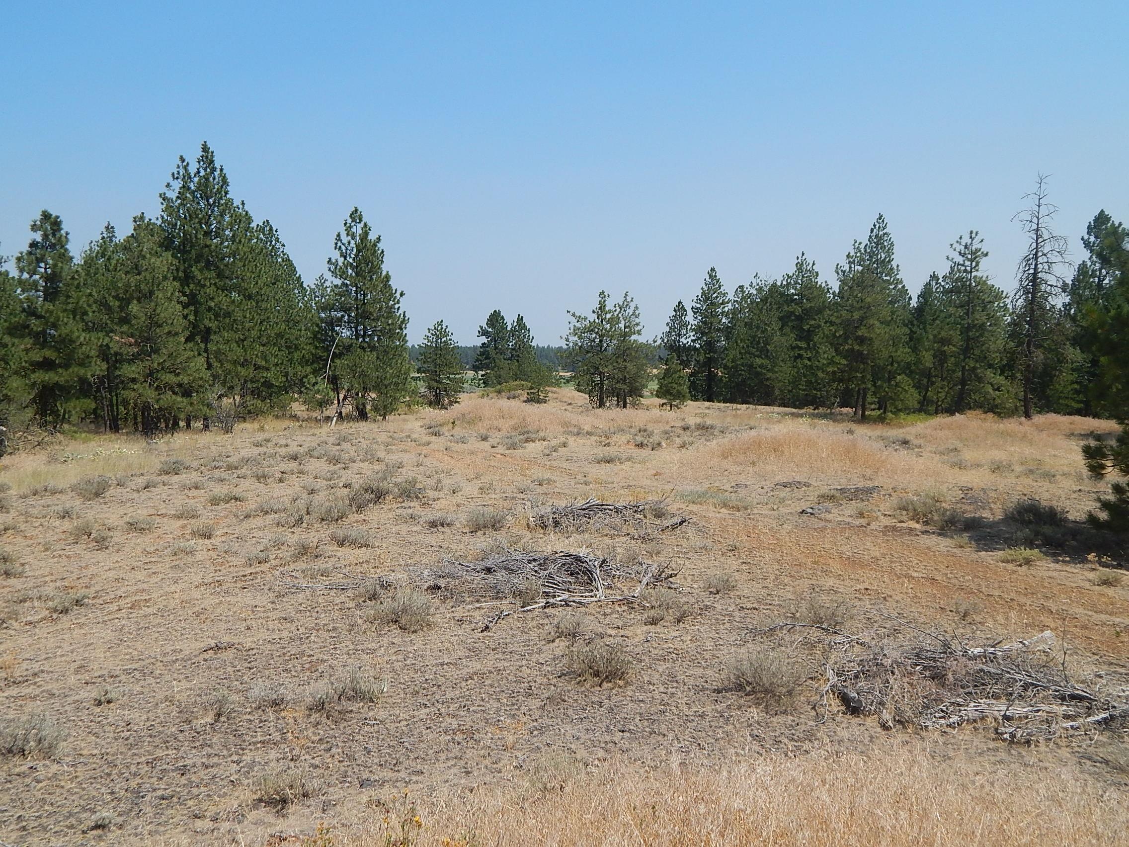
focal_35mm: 31
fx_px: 1011
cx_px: 564
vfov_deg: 45.4
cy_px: 424
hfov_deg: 58.4
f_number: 6.5
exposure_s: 1/640
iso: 125
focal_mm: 5.6
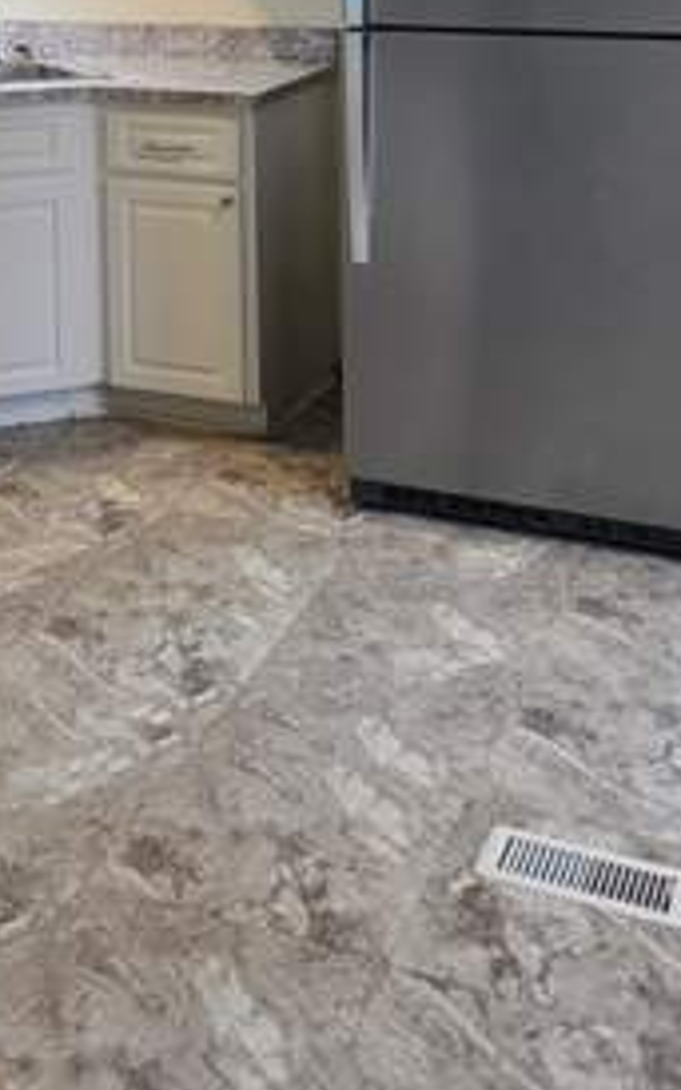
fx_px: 1694
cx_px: 76
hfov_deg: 22.2
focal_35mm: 57
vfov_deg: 32.9
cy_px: 8
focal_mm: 6.3
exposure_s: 1/120
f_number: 1.7
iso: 160
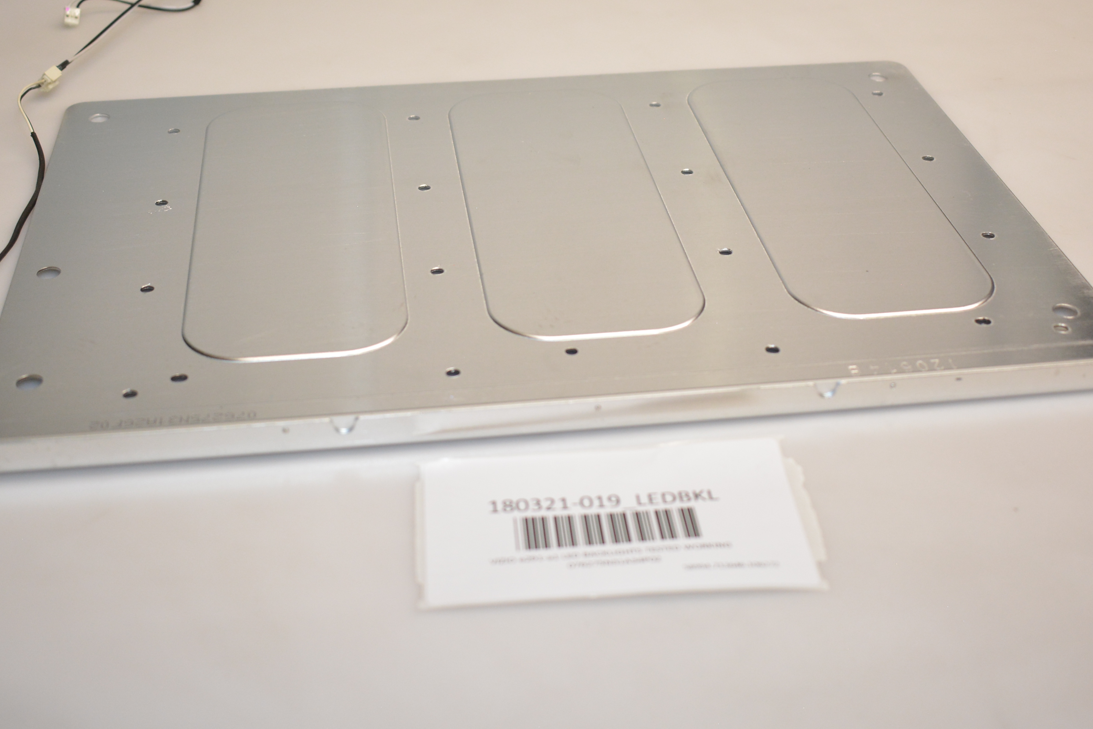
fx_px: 1549
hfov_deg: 38.9
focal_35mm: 51
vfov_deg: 26.5
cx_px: 563
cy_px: 306
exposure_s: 1/200
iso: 800
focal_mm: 24
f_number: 3.8
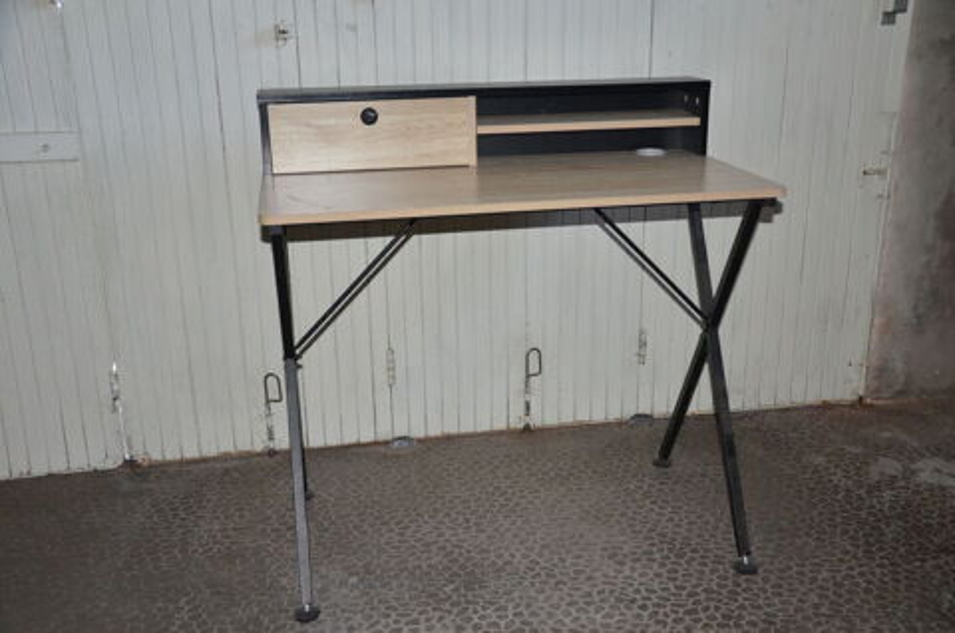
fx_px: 1033
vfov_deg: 34.1
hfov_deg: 49.6
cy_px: 316
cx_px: 478
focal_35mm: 39
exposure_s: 1/60
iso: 800
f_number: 4
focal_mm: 26
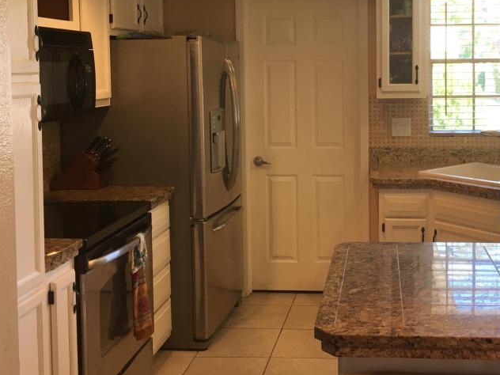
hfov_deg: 39.8
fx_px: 679
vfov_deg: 30.5
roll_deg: -0.3
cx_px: 342
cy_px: 104
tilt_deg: -2.4
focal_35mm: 47
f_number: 2.2
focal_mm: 4.15
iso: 25
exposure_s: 1/40
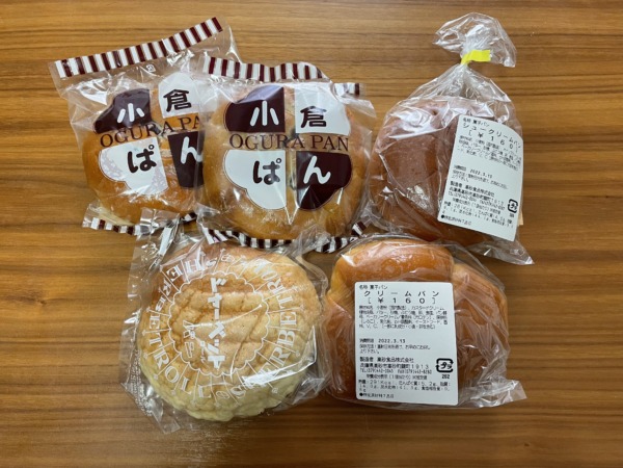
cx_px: 312
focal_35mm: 26
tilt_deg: -75.0
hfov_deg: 67.3
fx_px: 468
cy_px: 234
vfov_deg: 53.1
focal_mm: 4.2
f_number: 1.6
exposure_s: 1/60
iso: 125
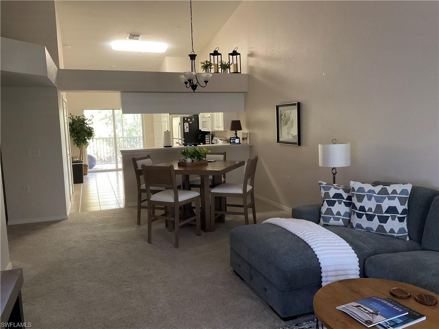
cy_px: 164
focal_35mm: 29
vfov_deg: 48.2
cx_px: 220
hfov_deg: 61.7
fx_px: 368
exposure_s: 1/40
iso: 200
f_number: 1.8
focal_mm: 3
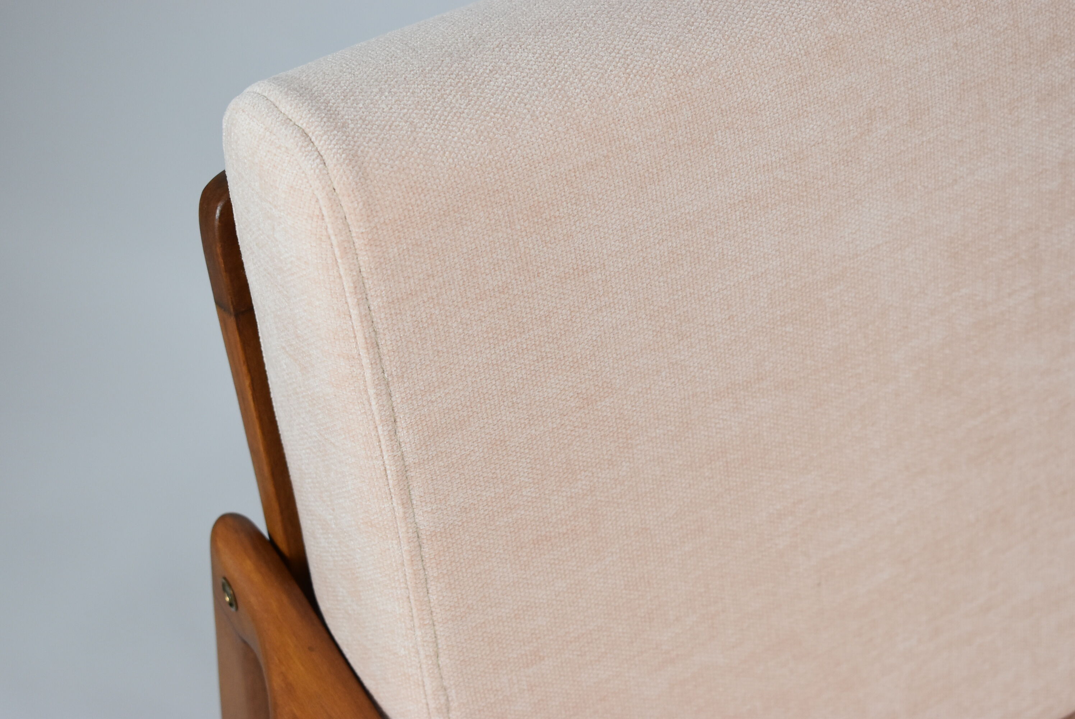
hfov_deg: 28.1
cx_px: 538
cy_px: 360
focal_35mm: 72
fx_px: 2152
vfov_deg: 19.0
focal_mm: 48
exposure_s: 1/125
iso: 1000
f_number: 5.3
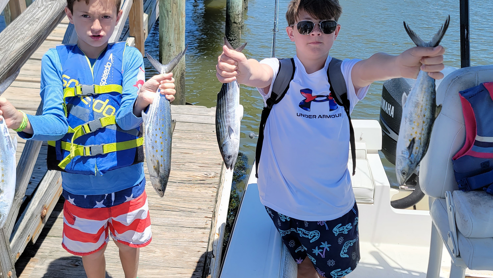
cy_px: 104
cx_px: 205
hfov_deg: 56.3
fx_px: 458
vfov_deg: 33.5
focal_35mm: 35
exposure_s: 1/586
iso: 16
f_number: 1.8
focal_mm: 6.7
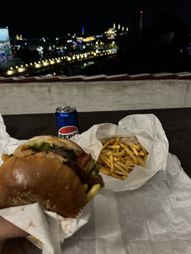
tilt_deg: -24.8
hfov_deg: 56.8
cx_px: 96
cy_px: 127
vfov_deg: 71.6
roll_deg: +1.2
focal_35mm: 24
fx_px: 177
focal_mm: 6.86
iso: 640
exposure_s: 1/33
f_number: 1.78
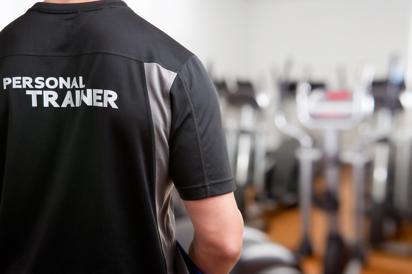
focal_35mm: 82
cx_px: 206
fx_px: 943
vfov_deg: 16.5
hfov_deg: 24.6
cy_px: 137
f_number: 10
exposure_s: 1/125
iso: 200
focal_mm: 55
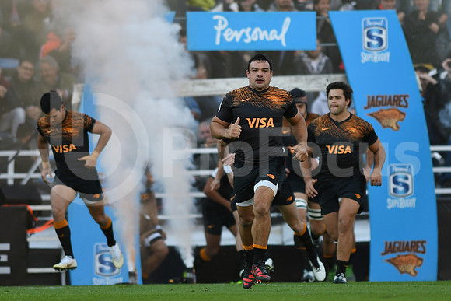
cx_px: 226
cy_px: 150
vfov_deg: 3.1
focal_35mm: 450
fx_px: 5639
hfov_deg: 4.6
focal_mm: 300
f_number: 2.8
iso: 400
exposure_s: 1/800
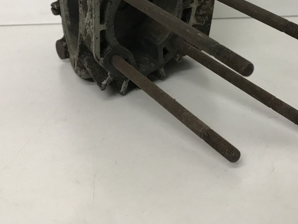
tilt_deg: -12.5
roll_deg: +4.3
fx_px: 456
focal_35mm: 53
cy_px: 17
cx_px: 187
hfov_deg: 35.9
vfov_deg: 26.5
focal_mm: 3.99
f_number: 1.8
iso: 40
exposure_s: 1/17
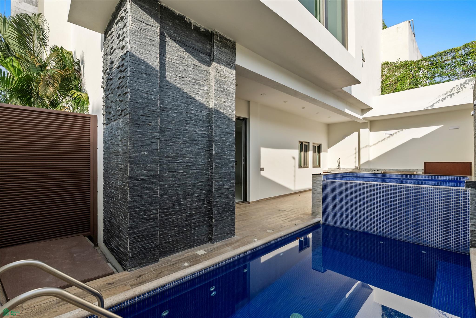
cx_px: 238
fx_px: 212
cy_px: 159
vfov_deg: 73.8
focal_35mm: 16
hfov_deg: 96.7
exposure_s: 1/320
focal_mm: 16
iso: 500
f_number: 8
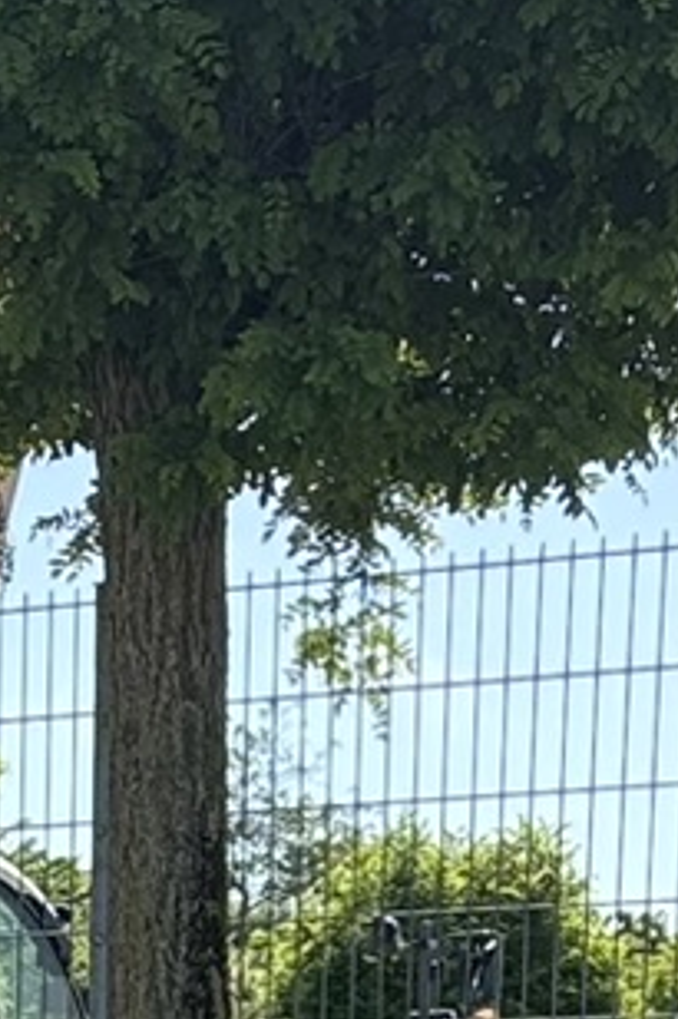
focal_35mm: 180
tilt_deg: -11.2
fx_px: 5090
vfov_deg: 10.3
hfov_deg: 7.0
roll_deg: +1.0
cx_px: -1121
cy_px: 2187
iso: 64
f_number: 1.6
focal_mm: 5.96
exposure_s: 1/2208
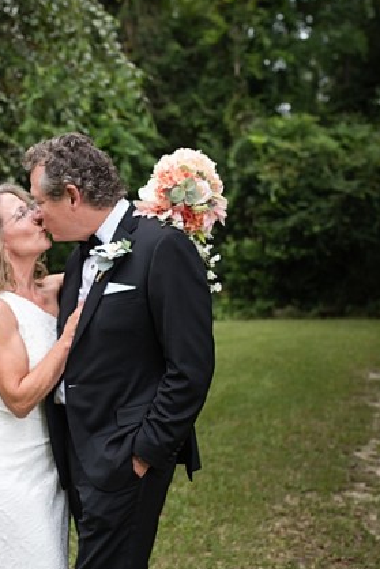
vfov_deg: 30.0
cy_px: 339
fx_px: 1060
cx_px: 80
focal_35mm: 67
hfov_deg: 20.1
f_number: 2.8
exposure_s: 1/200
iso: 500
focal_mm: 35
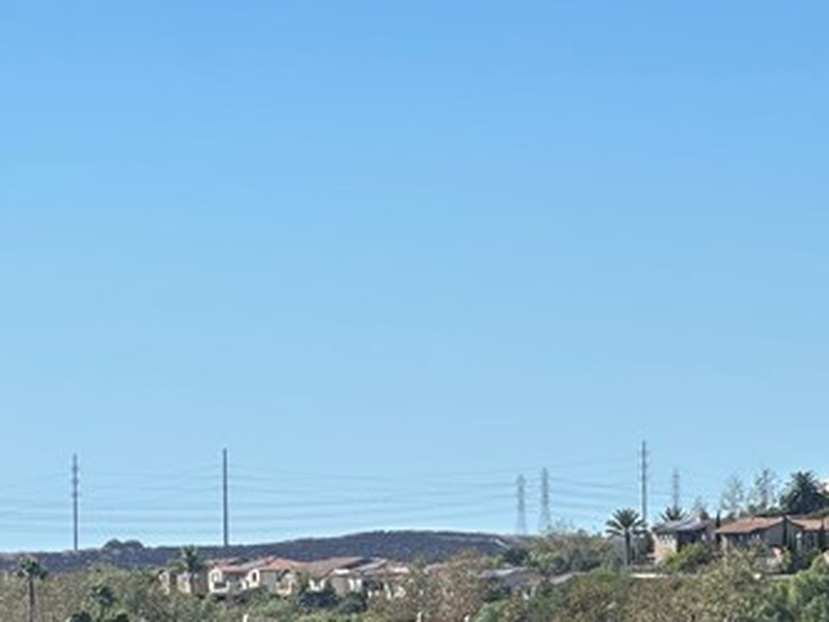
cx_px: 75
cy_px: 786
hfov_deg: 8.3
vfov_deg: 6.2
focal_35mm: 237
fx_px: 5678
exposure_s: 1/935
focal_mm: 9
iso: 32
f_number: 2.8
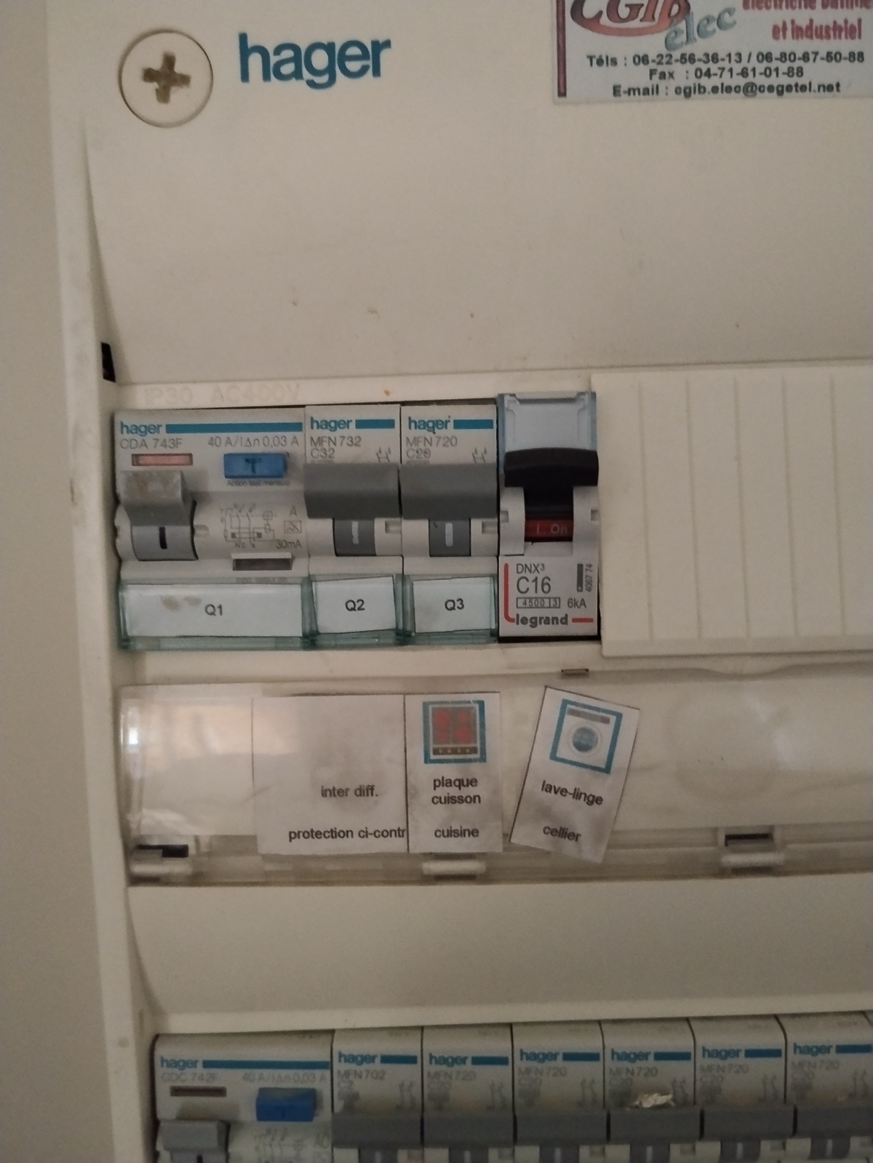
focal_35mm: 29
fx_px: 975
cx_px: 436
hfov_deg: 48.2
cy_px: 582
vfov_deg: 61.7
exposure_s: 1/16.7
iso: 1600
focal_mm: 4.22
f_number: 1.8
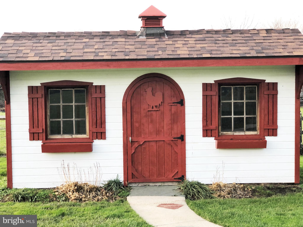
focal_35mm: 57
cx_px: 152
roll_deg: +1.4
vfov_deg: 25.7
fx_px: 499
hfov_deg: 33.8
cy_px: 114
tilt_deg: -7.1
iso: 80
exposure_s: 1/120
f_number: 2.8
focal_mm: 6.6
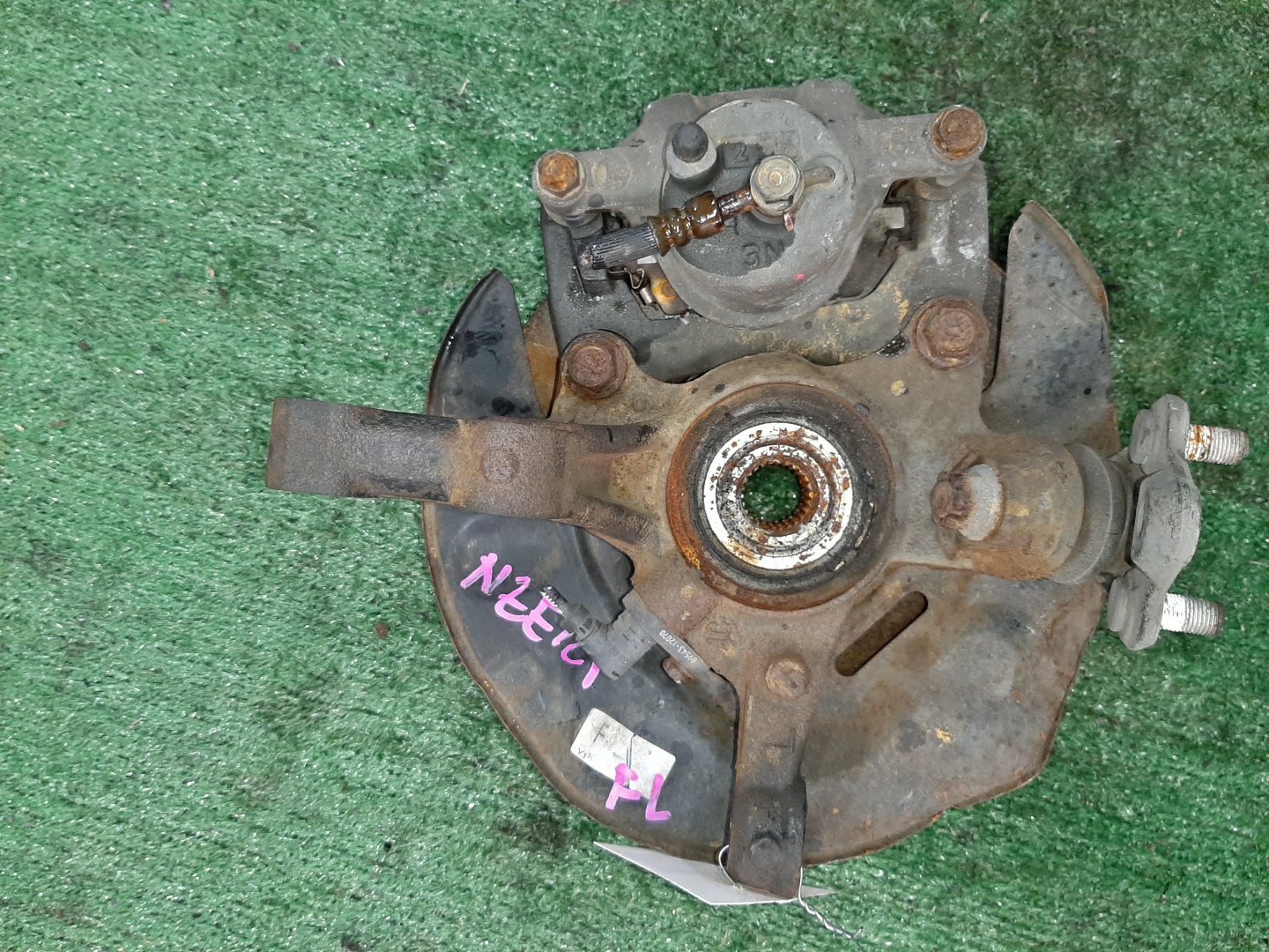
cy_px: 476
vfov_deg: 53.1
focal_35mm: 26
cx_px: 634
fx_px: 953
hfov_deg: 67.3
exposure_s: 1/33
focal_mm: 3.93
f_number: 1.7
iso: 189
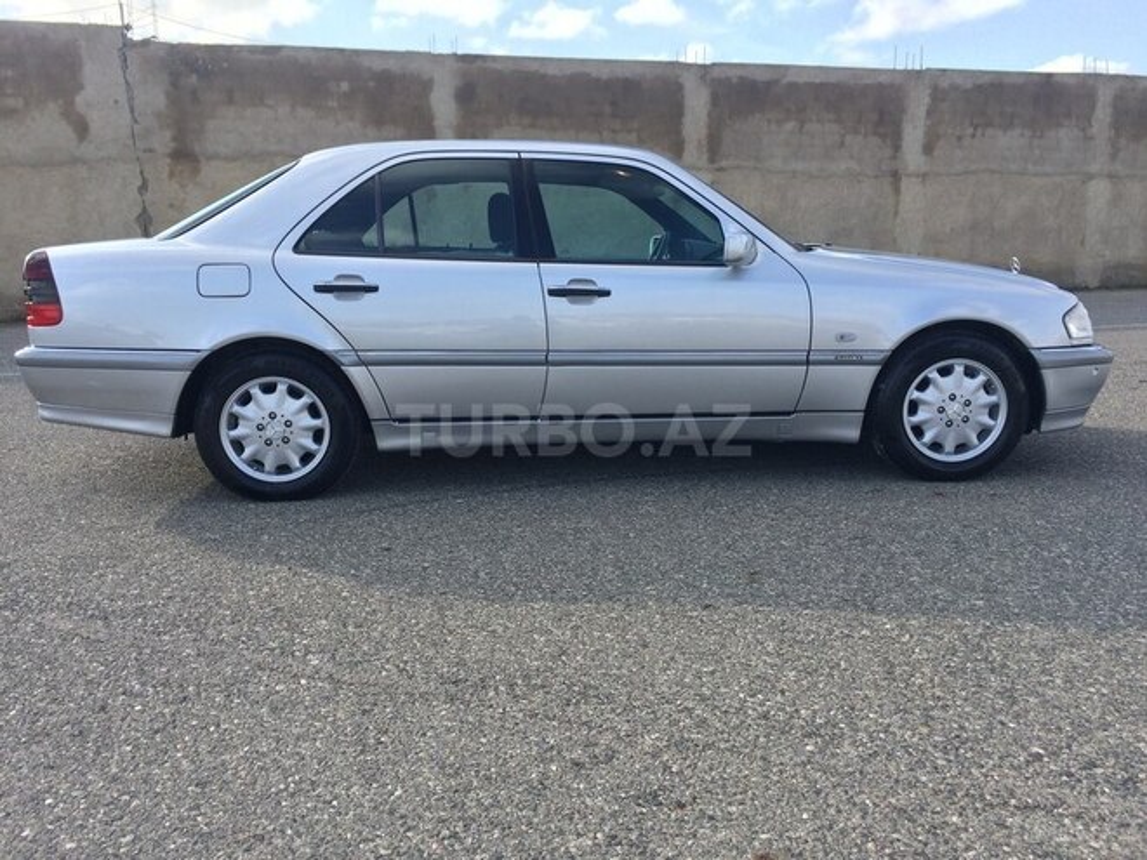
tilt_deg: -12.6
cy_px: 430
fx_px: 961
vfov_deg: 48.2
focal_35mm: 29
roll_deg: +2.1
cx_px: 574
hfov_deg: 61.7
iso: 32
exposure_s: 1/838
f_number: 2.2
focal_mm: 4.15
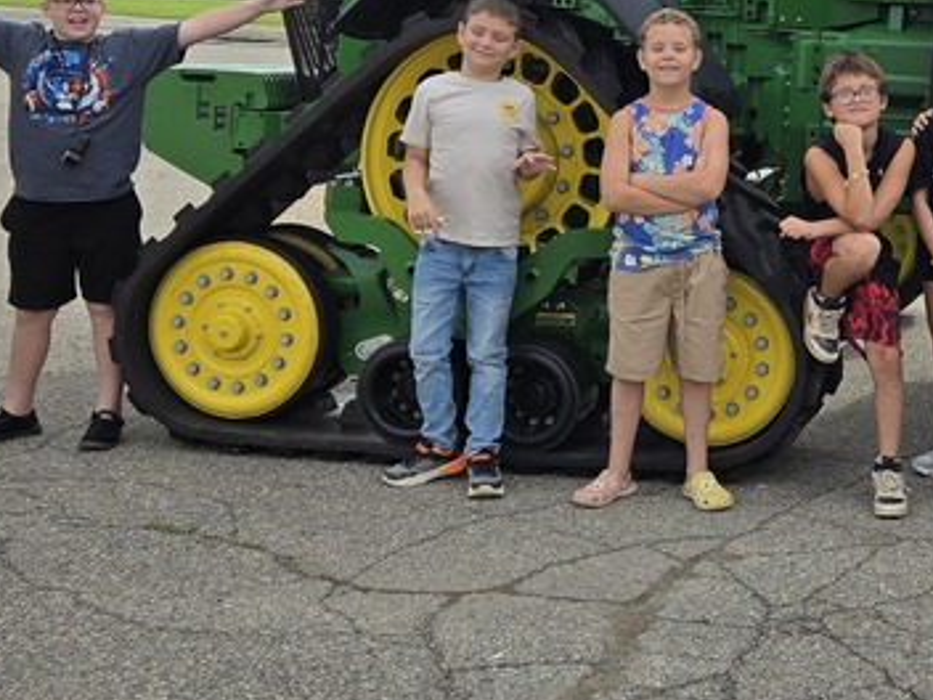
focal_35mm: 67
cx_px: 938
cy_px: 148
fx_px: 1806
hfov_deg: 27.3
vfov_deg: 21.7
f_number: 1.8
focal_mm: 5.4
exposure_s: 1/3109
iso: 25
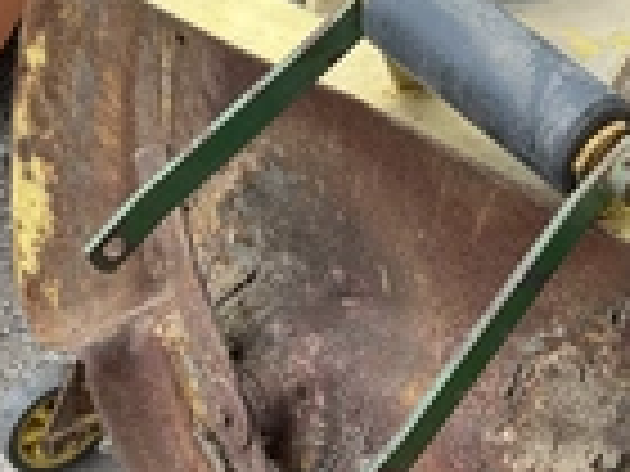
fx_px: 1511
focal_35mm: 83
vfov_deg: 17.3
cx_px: 472
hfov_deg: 23.3
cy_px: 485
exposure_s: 1/378
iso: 25
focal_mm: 3
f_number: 1.8
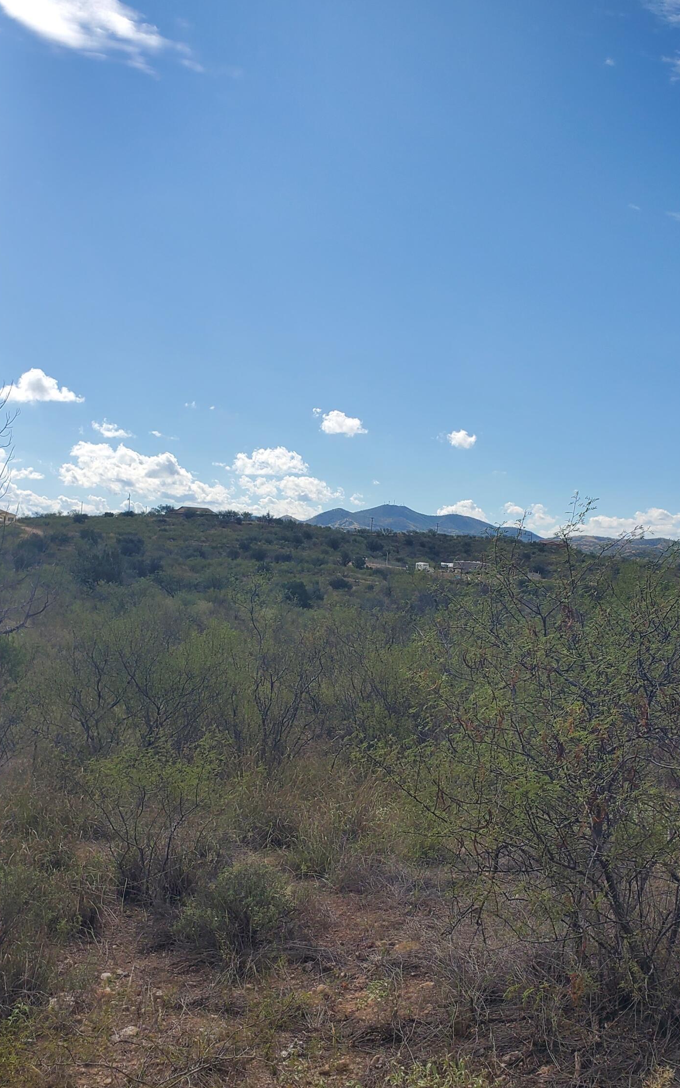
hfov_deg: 34.3
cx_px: 420
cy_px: 546
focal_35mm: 37
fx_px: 1097
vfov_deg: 52.7
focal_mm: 4.3
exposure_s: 1/3109
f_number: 2.4
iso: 50
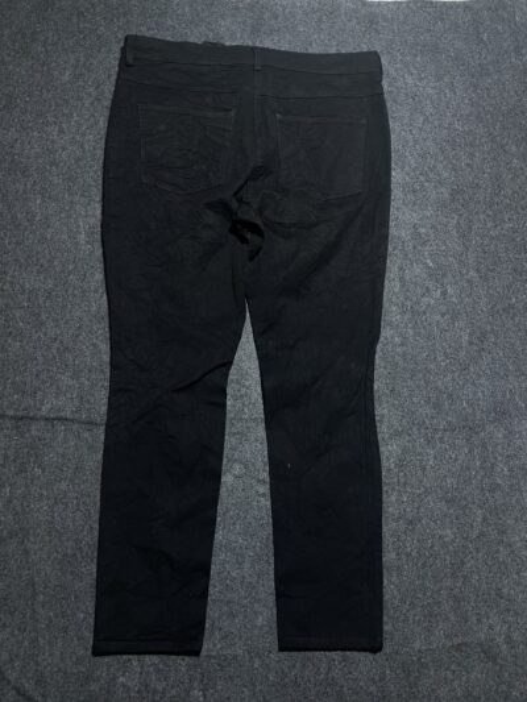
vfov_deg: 67.3
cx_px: 264
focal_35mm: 26
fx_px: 528
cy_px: 351
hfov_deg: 53.1
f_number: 1.6
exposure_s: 1/50
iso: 125
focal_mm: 4.2
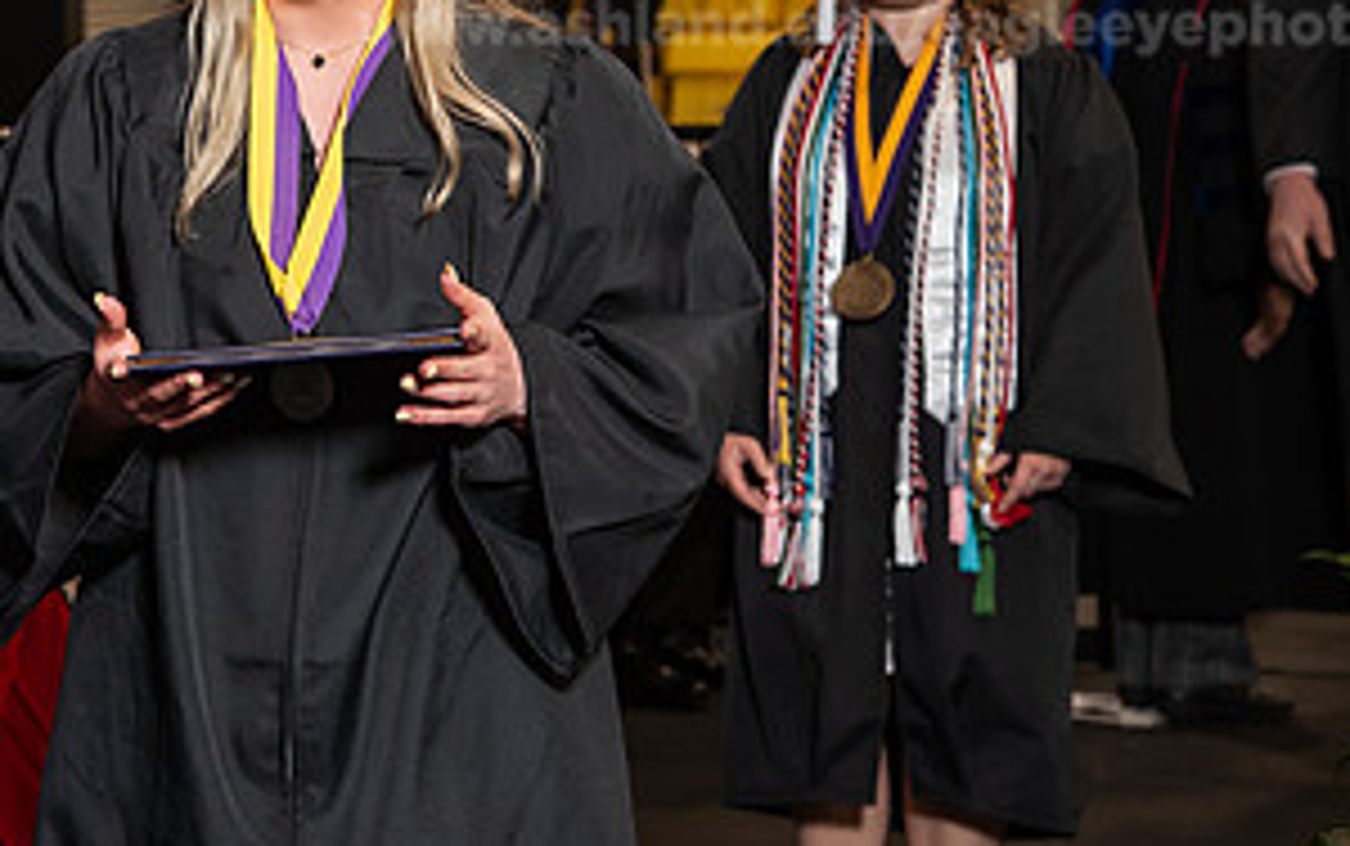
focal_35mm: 128
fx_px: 4713
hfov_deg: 16.1
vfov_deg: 10.2
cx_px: 153
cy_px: 119
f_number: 5.6
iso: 1600
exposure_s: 1/125
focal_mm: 65
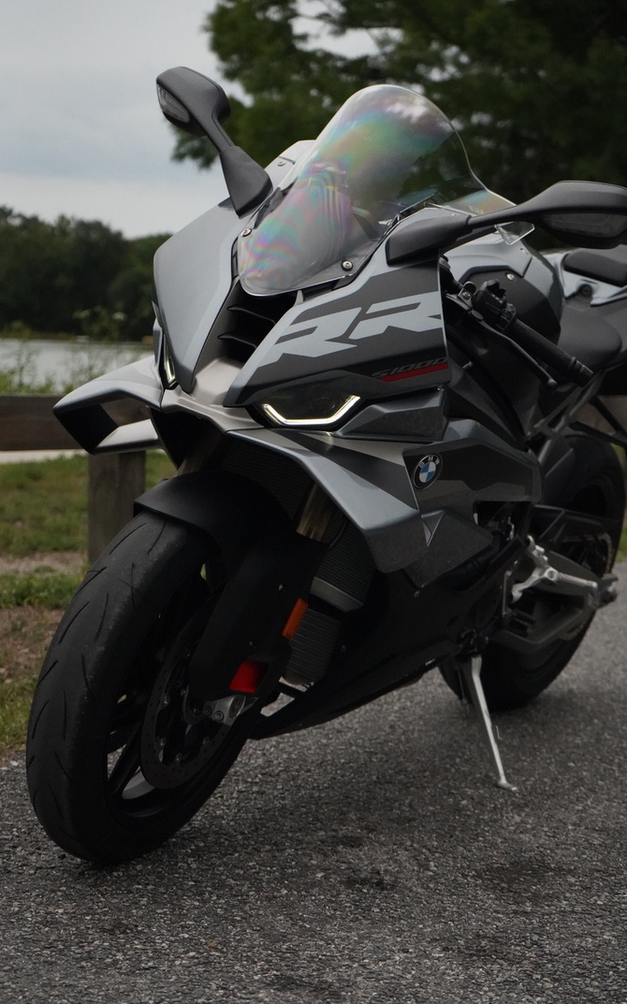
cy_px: 505
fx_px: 1778
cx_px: 312
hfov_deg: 20.0
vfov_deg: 31.5
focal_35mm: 65
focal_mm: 63
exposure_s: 1/8000
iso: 12800
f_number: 5.6
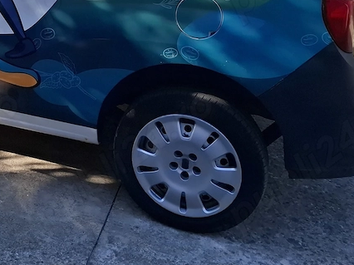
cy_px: -37
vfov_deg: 24.9
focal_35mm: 54
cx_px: 26
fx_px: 552
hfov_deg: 33.4
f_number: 1.8
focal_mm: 5.54
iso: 50
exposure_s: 1/1185
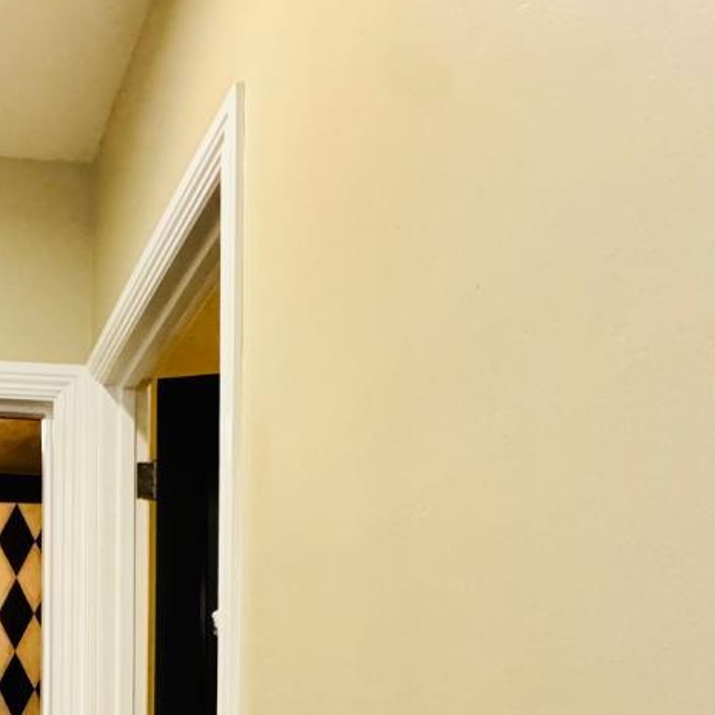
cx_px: -83
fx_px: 935
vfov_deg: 34.2
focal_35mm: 40
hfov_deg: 35.4
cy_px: 844
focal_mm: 2.22
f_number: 2.2
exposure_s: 1/60
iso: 800
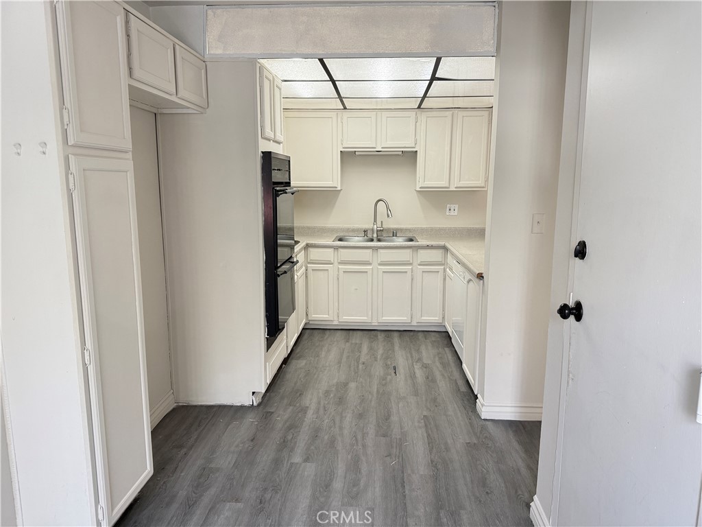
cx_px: 351
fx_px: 487
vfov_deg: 56.8
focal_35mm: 24
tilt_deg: -9.6
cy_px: 264
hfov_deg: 71.6
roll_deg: -0.7
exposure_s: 1/60
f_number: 1.78
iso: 320
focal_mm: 6.76
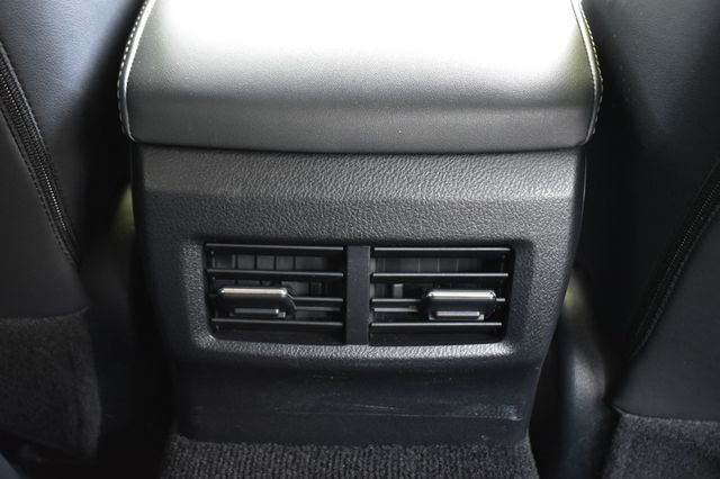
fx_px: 1019
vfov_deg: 26.5
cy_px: 240
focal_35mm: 51
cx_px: 360
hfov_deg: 38.9
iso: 1600
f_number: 4.5
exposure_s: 1/8
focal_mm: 34
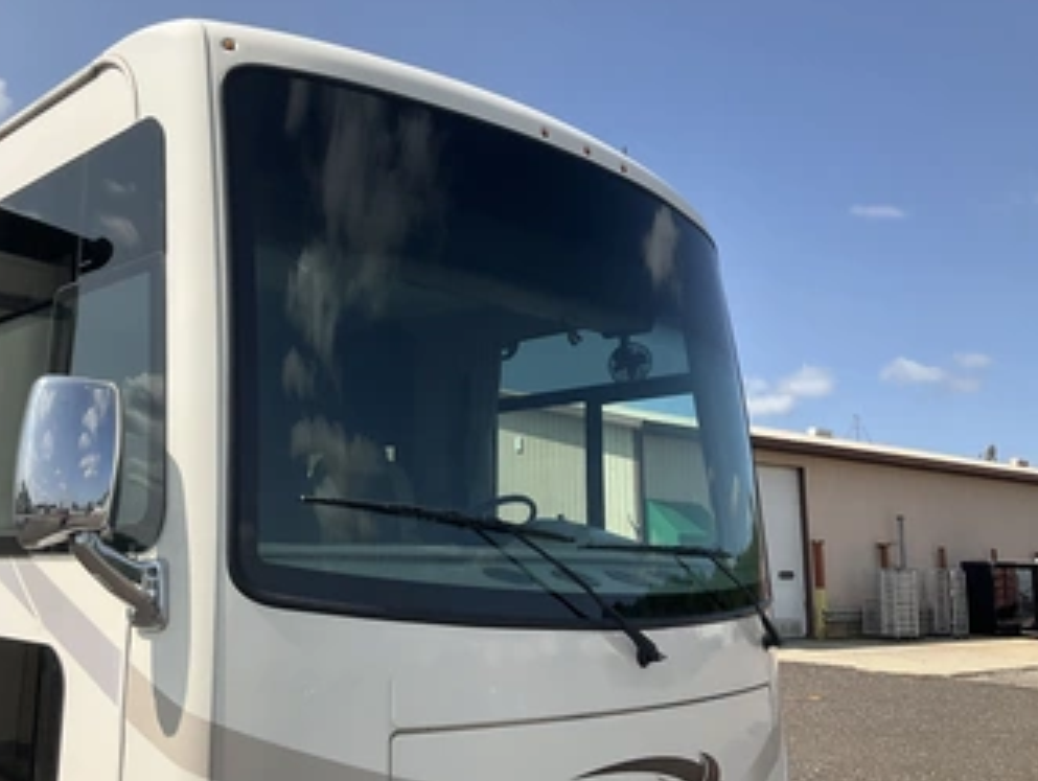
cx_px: 426
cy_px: 361
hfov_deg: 52.3
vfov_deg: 40.7
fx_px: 1051
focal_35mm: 35
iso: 25
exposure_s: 1/2058
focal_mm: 3
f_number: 1.8
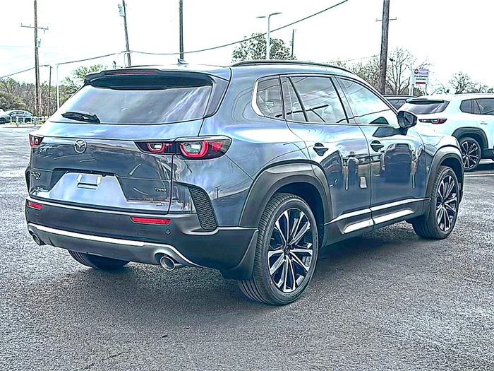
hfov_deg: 49.0
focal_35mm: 38
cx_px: 247
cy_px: 186
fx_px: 542
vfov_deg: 37.7
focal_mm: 6.86
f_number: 1.78
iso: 125
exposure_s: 1/2212
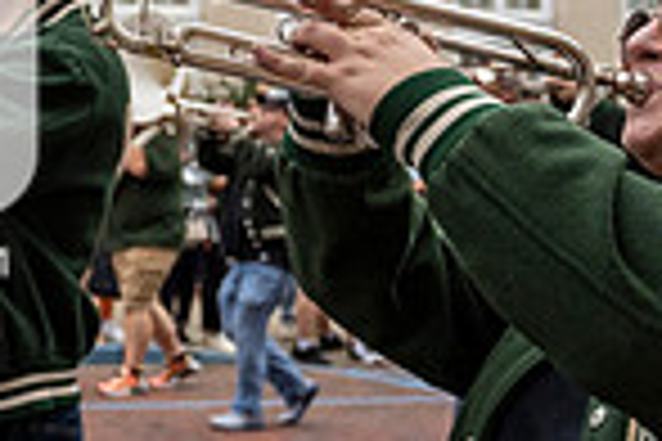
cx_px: -302
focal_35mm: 95
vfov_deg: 14.3
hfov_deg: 19.1
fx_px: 1747
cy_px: 101
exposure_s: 1/1600
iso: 1000
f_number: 4
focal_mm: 24
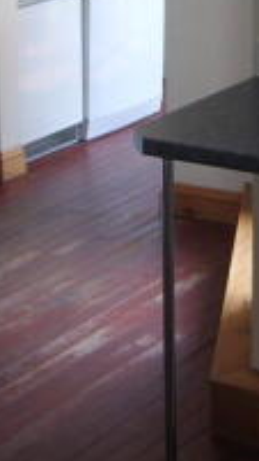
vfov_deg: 21.2
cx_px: 173
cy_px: 29
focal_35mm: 98
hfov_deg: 12.3
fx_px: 1197
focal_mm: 8.13
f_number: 2.7
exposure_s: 1/125
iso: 100
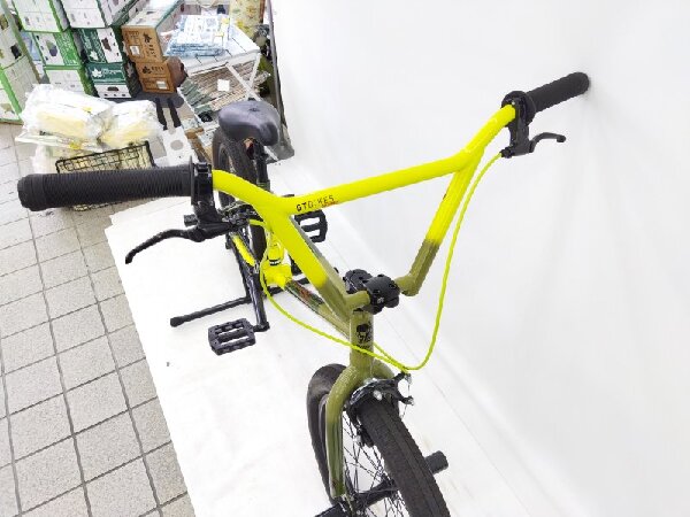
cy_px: 258
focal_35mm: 27
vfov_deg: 51.4
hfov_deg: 65.3
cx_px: 345
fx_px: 538
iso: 195
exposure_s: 1/120
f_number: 1.79
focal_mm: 4.71
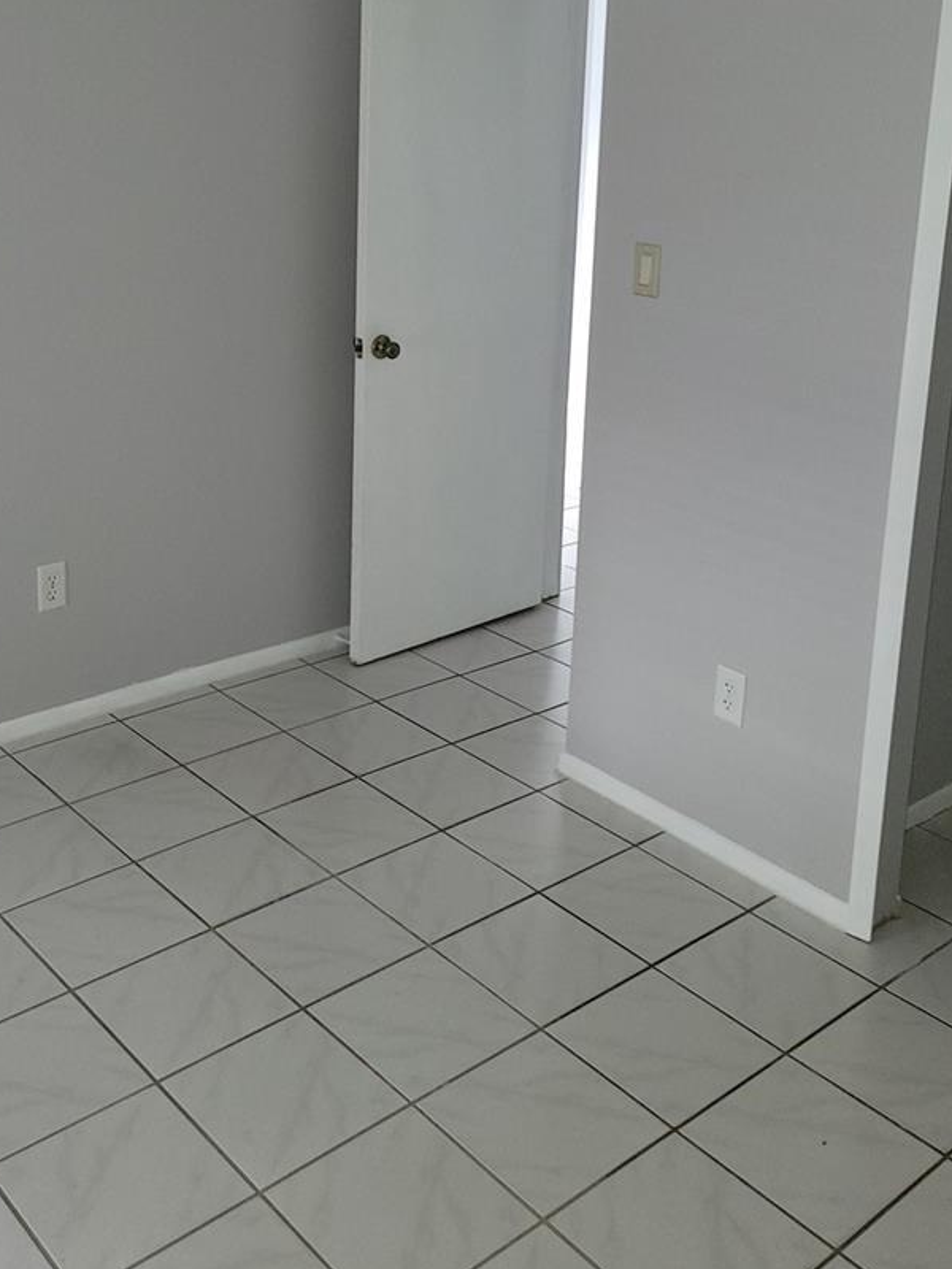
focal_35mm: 39
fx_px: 1430
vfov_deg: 46.6
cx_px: 411
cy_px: 360
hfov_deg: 36.8
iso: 160
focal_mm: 5.4
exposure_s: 1/20
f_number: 1.8
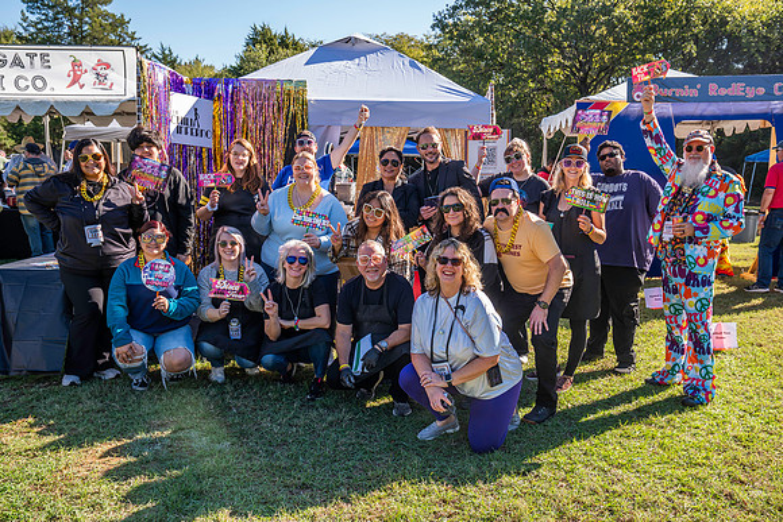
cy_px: 261
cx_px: 392
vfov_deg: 41.1
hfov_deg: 58.7
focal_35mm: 32
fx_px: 696
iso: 160
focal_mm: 32
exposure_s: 1/125
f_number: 6.3
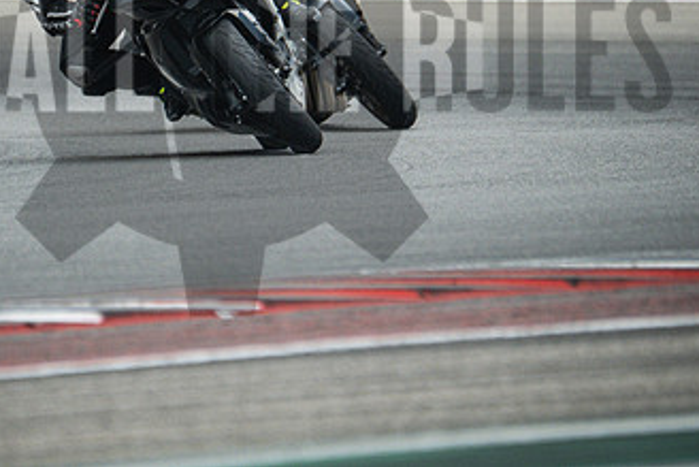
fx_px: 20629
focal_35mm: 1062
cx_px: 222
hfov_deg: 1.9
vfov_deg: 1.3
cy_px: 57
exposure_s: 1/1600
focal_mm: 400
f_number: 5.6
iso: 1600
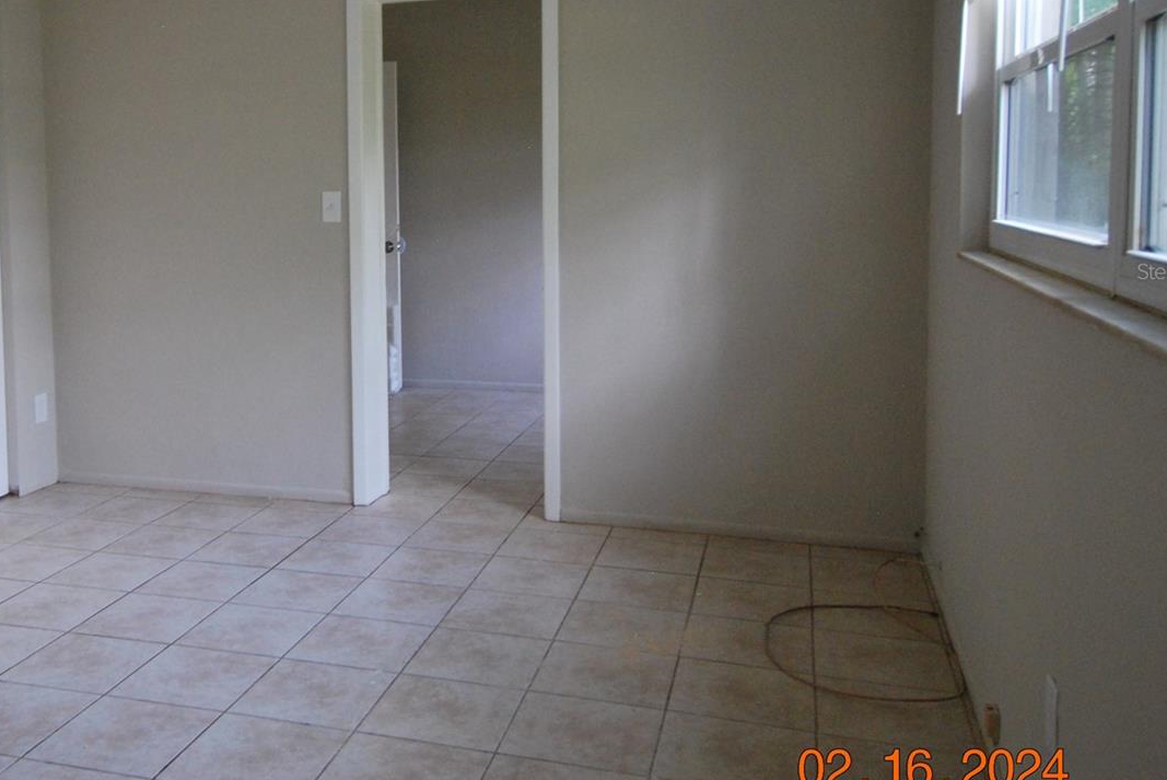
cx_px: 360
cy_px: 271
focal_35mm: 34
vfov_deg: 38.8
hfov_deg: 54.6
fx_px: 1095
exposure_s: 1/30
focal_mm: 15
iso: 900
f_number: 4
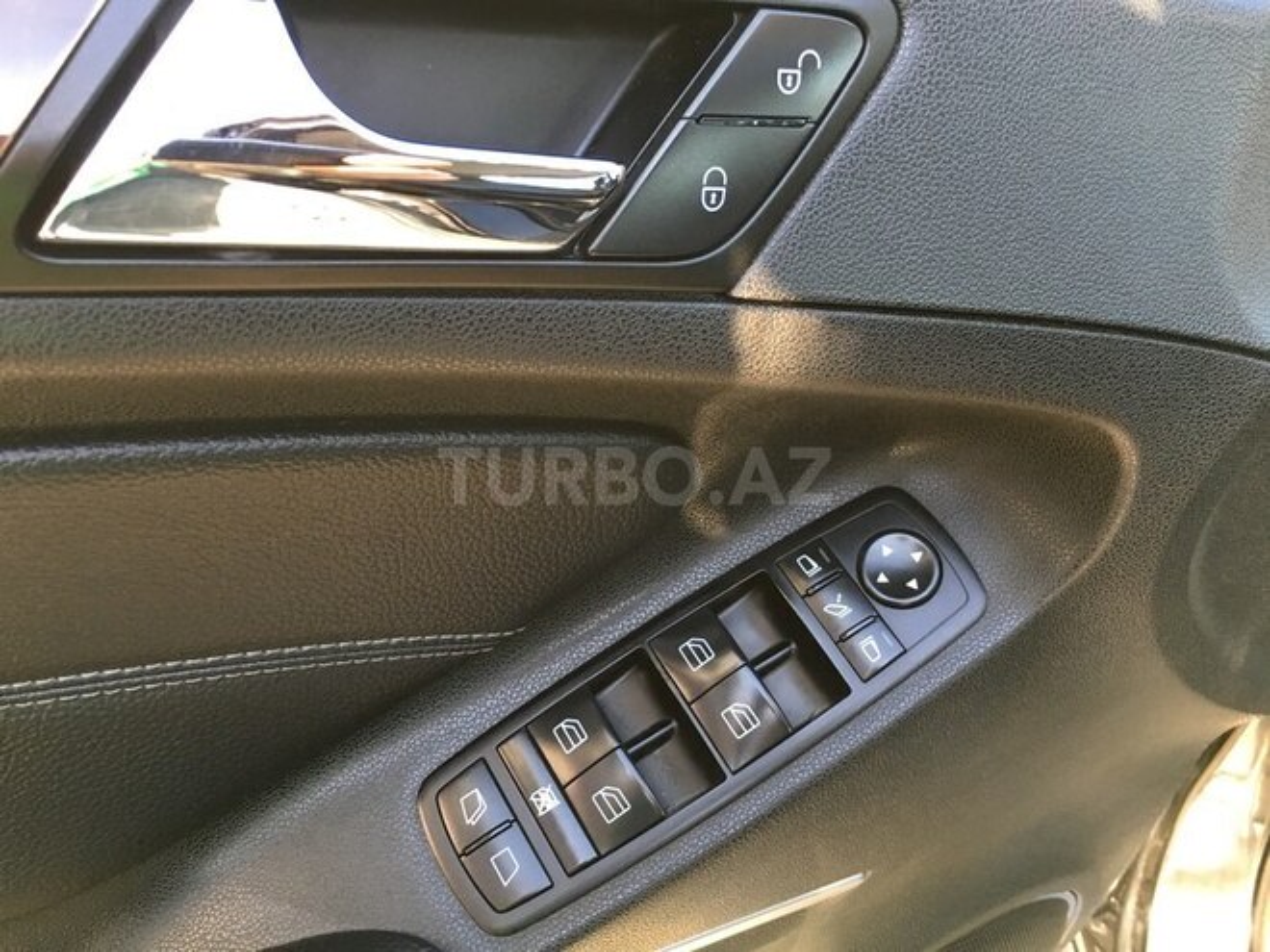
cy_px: 476
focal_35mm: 29
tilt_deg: -38.3
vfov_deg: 48.2
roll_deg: -0.9
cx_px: 635
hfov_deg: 61.7
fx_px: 1064
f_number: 2.2
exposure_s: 1/33
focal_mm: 4.15
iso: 64
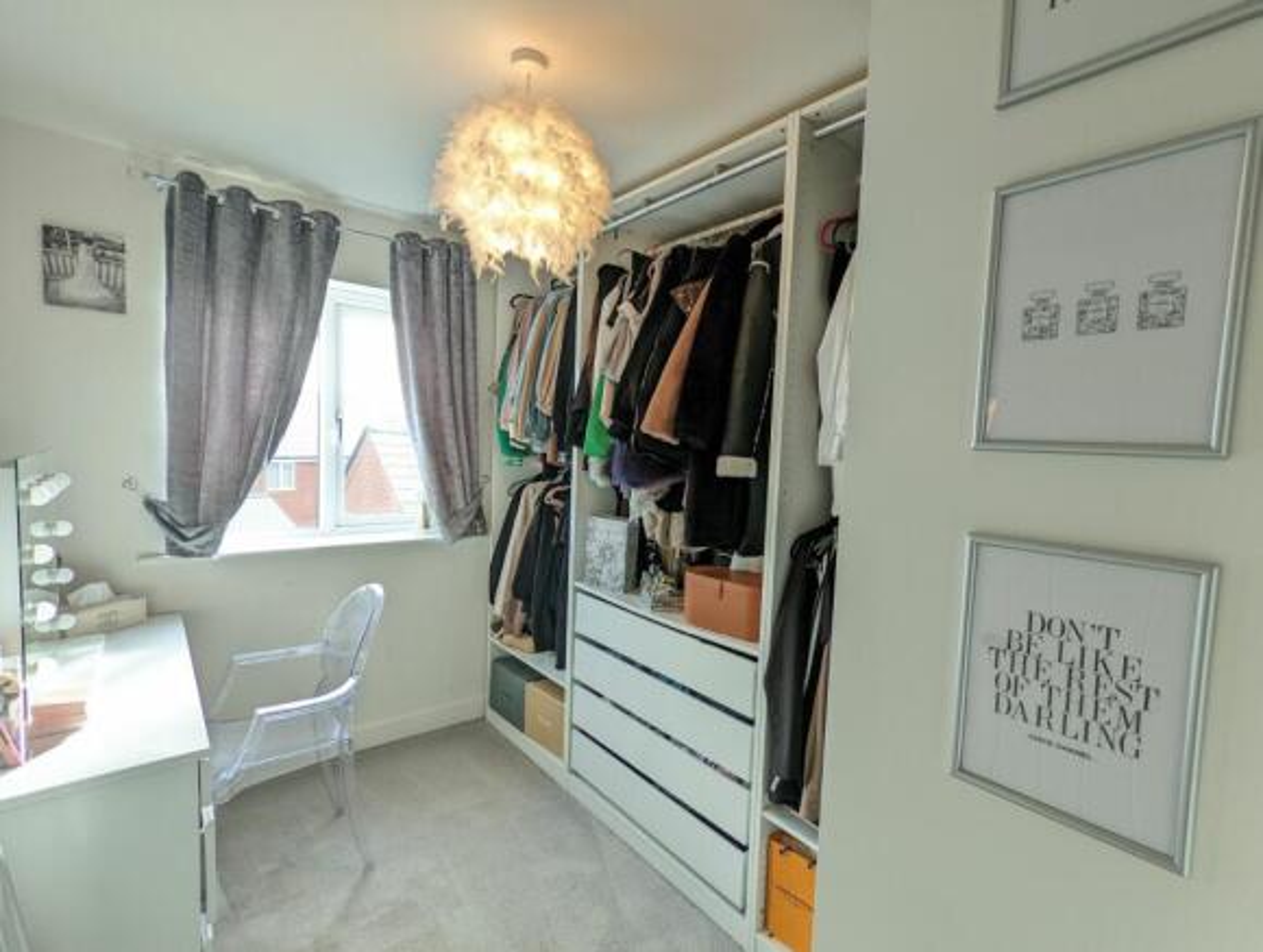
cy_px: 476
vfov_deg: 78.3
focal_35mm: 16
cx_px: 632
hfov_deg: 94.4
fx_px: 585
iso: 78
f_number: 2.2
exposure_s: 1/90.1
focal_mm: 2.35
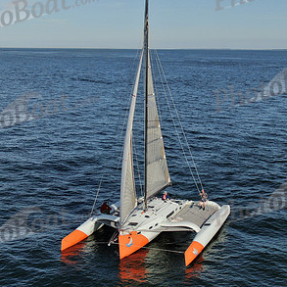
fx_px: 591
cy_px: 156
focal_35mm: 63
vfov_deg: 27.3
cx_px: 157
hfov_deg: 27.3
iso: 100
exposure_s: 1/2000
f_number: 3.3
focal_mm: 6.08
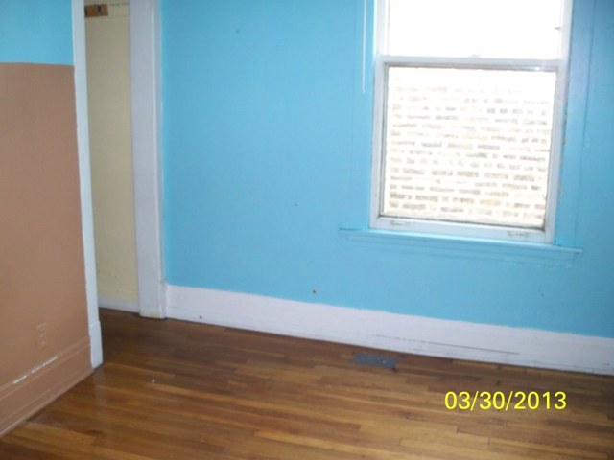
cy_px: 230
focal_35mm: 37
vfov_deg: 38.7
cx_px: 307
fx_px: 656
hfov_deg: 50.1
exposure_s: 1/30
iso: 200
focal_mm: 7.9
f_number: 3.4
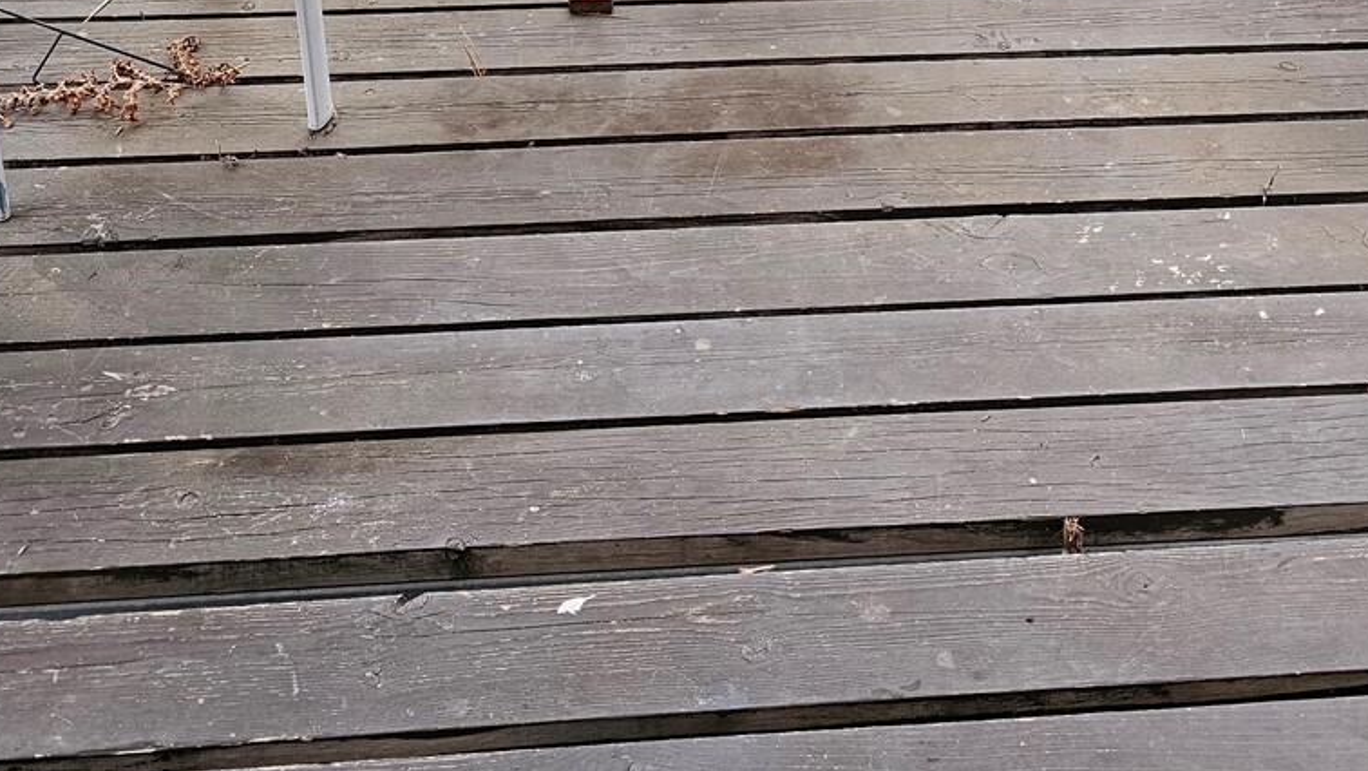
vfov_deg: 21.0
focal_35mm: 53
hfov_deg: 39.1
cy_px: -179
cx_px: 785
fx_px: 1923
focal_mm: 6.3
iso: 160
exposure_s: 1/207
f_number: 1.7
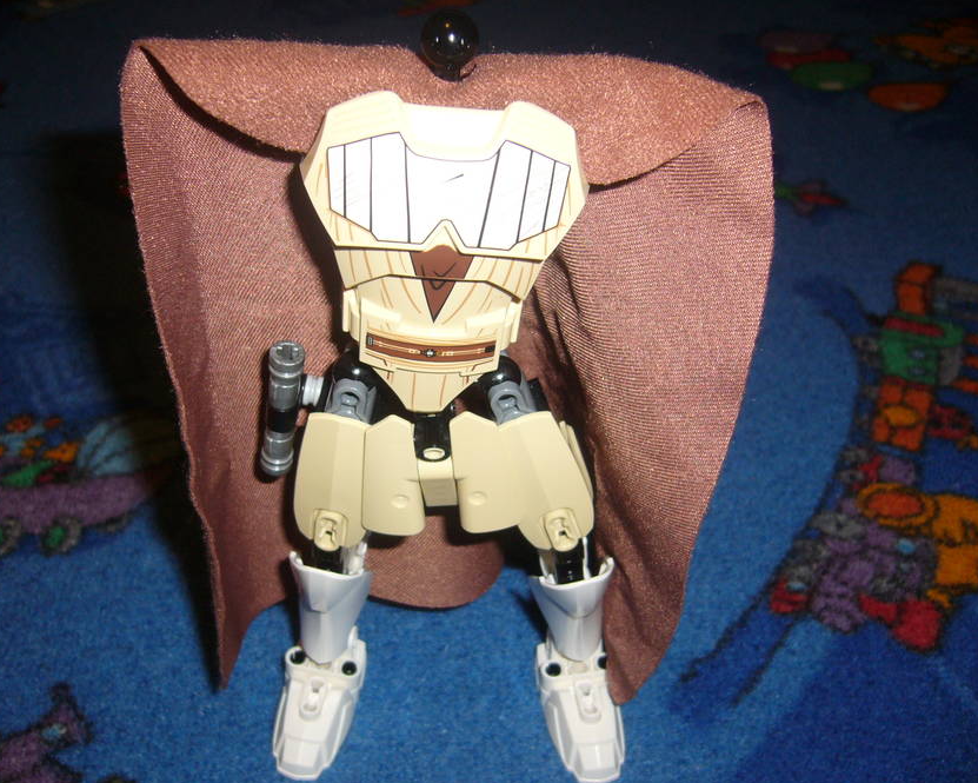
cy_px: 396
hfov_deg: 49.0
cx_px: 457
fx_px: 1071
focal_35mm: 37
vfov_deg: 40.1
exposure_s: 1/30
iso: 100
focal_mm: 5.8
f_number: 2.8
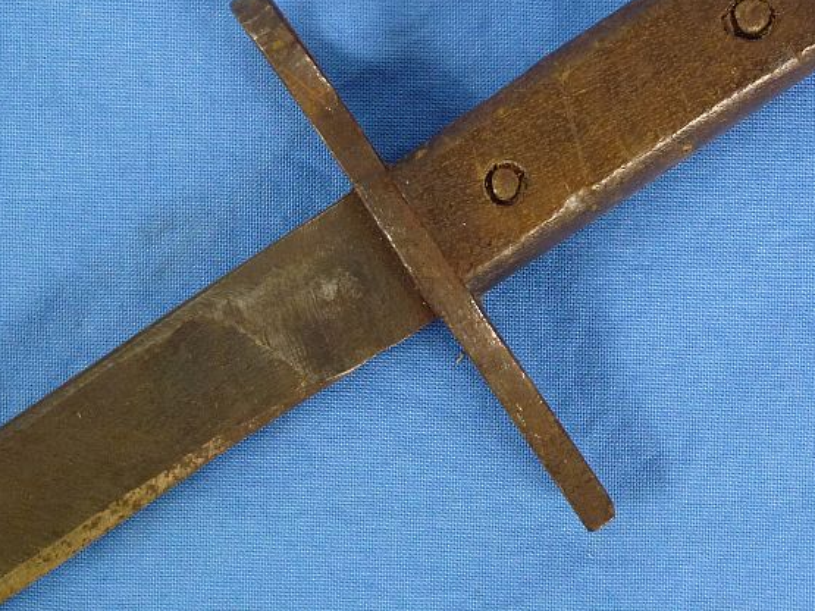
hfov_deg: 25.9
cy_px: 176
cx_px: 537
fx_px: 1765
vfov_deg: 19.5
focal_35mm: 75
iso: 400
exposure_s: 1/80
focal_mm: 9.4
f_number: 4.3
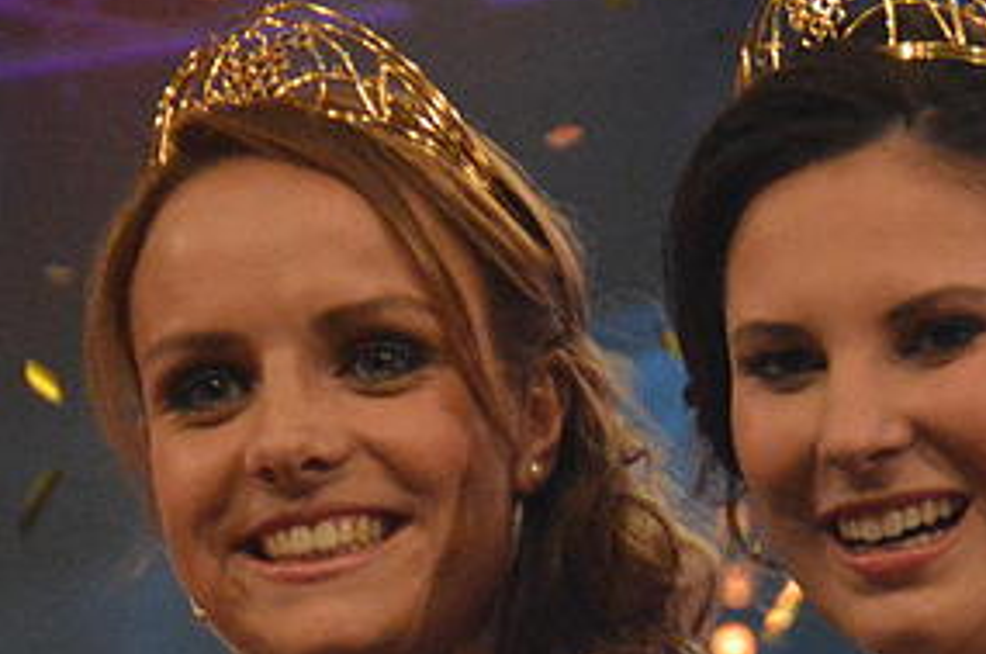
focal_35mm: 398
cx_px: 536
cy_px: 855
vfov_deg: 3.4
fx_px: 10882
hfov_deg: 5.2
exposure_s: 1/500
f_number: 5.6
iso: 3200
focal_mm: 70
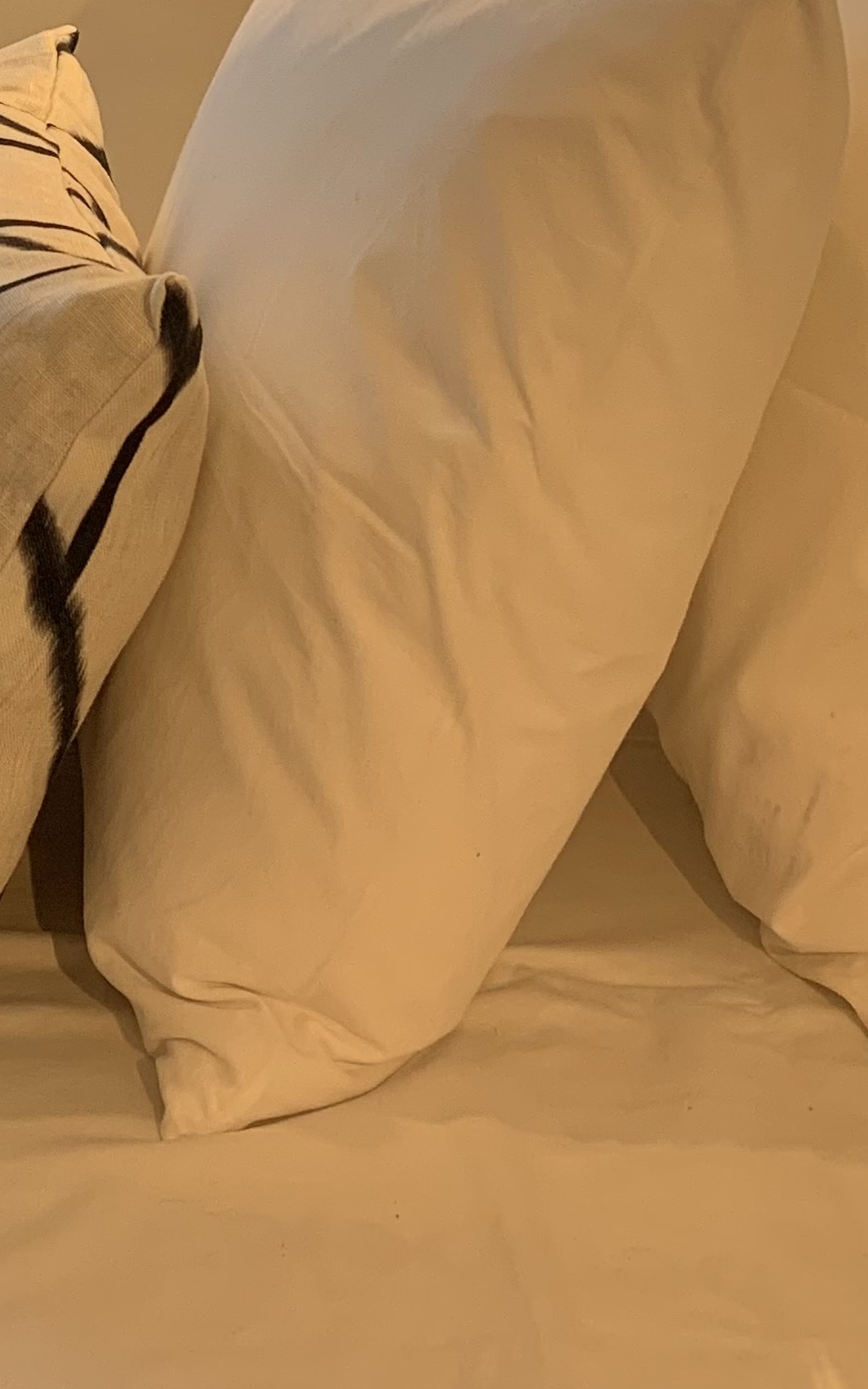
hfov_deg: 16.7
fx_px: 2914
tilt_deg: -7.4
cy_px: -174
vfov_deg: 24.8
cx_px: 64
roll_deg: -0.3
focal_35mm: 77
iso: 50
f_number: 1.8
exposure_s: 1/121
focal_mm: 4.25
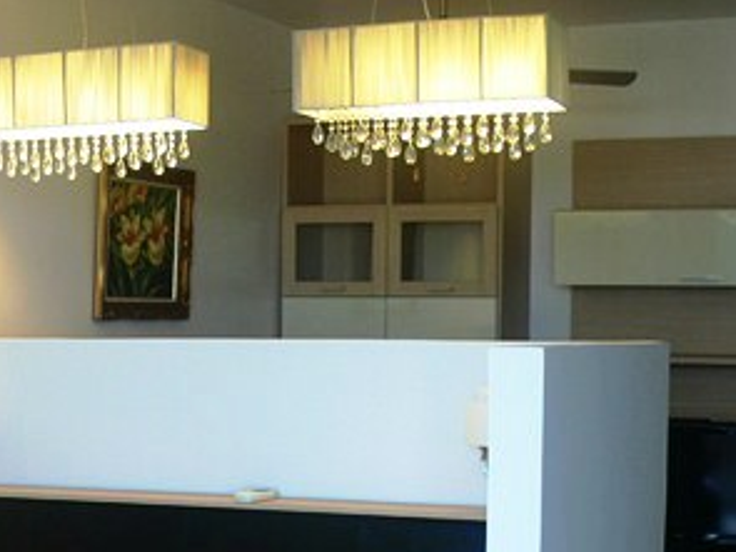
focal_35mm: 76
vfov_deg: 18.8
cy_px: 554
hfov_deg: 25.7
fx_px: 1615
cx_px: 347
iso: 80
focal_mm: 7.4
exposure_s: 1/40
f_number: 2.8
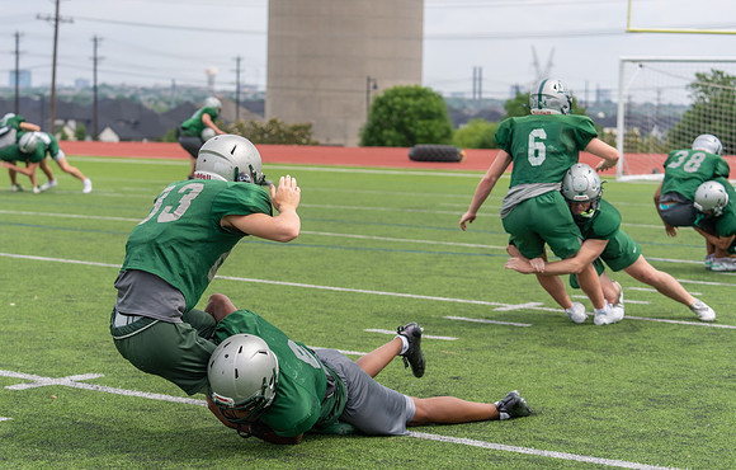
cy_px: 215
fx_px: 1718
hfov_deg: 24.2
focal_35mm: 85
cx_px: 303
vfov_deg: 15.6
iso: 160
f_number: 3.5
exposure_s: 1/1250
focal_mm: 70
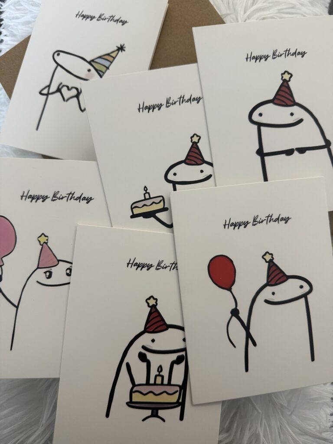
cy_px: 222
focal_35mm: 24
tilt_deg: -81.7
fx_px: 308
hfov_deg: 56.8
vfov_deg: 71.6
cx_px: 166
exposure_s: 1/100
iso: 200
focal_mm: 6.76
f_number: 1.78
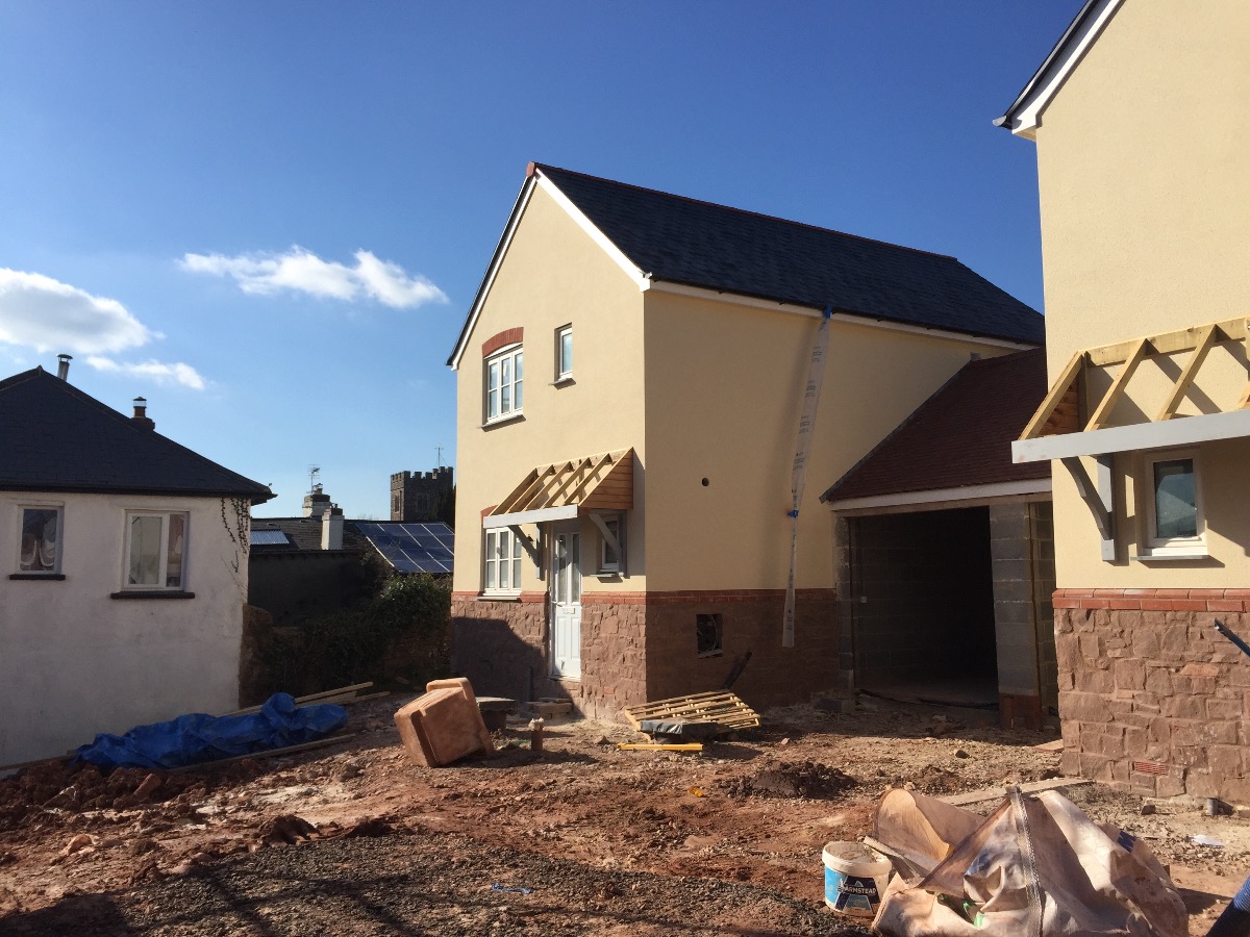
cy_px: 468
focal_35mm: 29
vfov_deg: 48.2
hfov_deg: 61.7
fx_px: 1047
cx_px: 625
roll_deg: +0.5
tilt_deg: +4.0
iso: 32
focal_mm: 4.15
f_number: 2.2
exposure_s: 1/2475
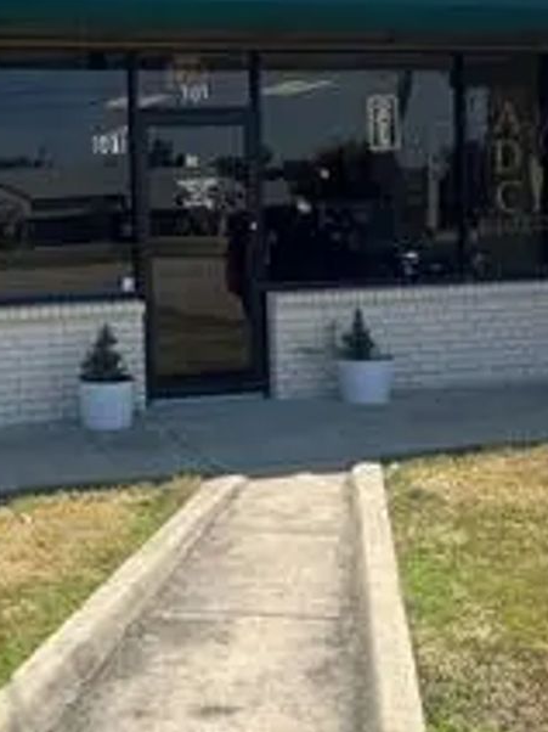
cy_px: 263
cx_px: 103
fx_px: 1246
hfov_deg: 24.4
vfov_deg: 32.5
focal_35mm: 59
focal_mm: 5.7
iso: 50
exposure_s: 1/3460
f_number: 1.5
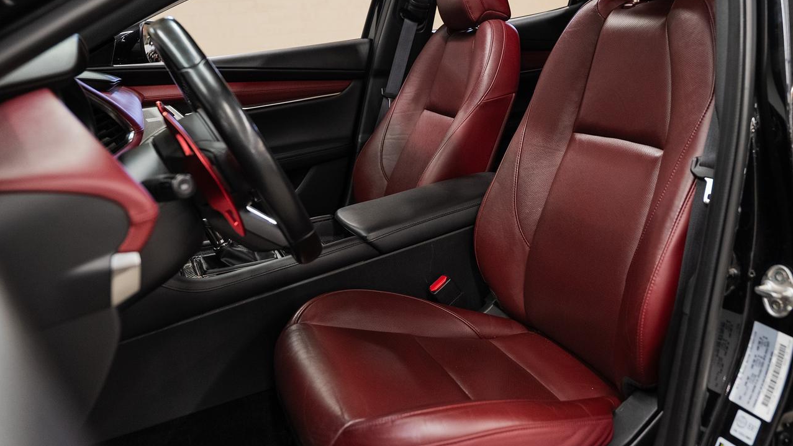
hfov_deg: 61.9
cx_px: 488
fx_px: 652
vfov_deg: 37.2
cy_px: 134
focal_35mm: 31
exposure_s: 1/40
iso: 800
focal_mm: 24
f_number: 3.5
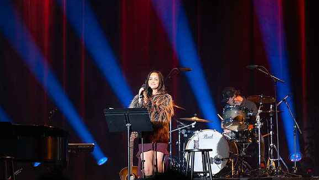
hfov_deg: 11.3
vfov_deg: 6.4
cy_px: 105
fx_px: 1607
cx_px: 160
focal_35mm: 190
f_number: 2.8
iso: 3200
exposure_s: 1/200
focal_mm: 180
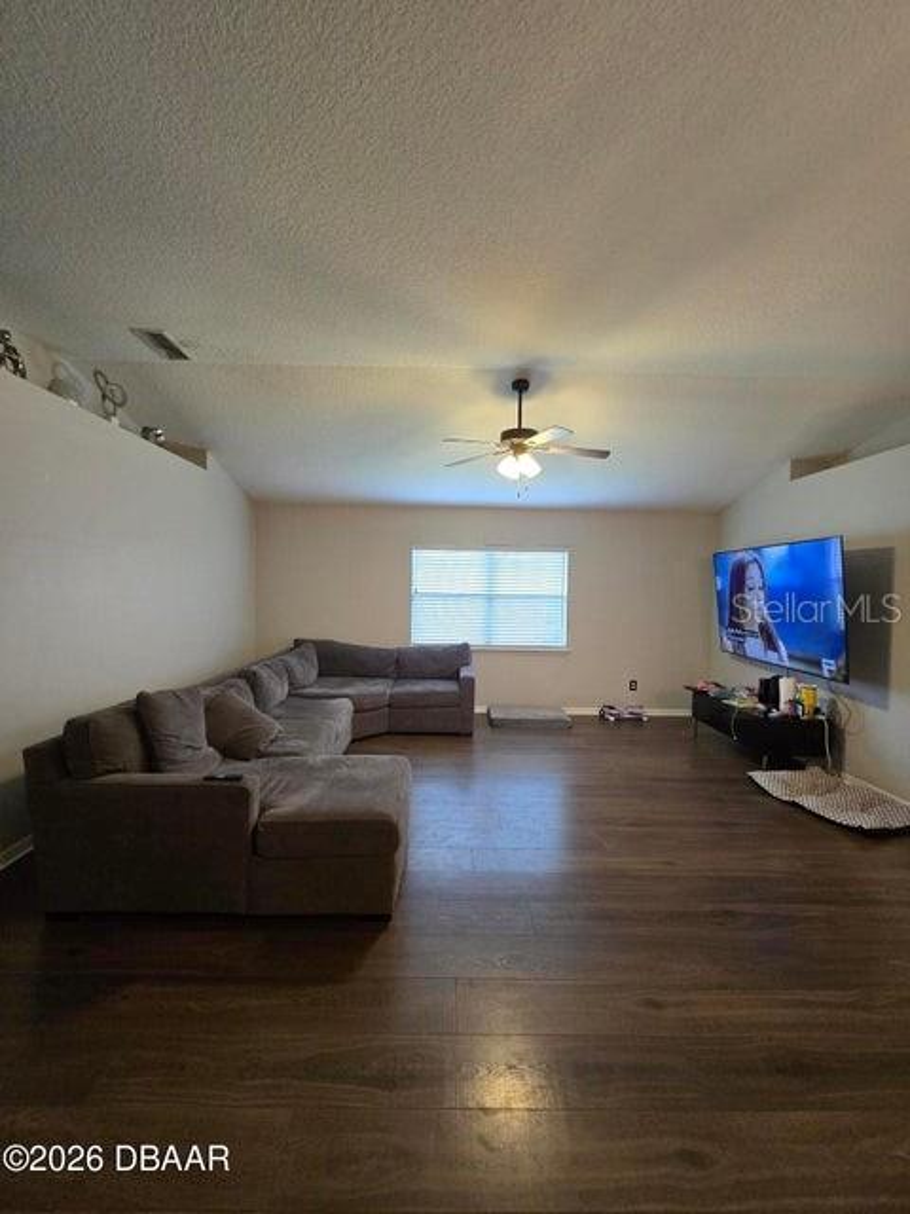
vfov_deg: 106.2
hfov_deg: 89.9
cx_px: 455
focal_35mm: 13
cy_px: 607
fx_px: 456
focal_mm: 2.2
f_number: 2.2
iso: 320
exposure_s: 1/60
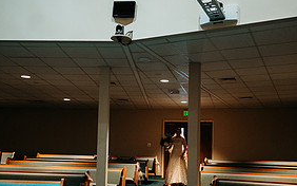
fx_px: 316
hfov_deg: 50.4
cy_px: 132
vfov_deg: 32.3
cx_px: 153
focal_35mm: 39
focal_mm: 24
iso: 2000
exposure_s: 1/125
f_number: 1.8
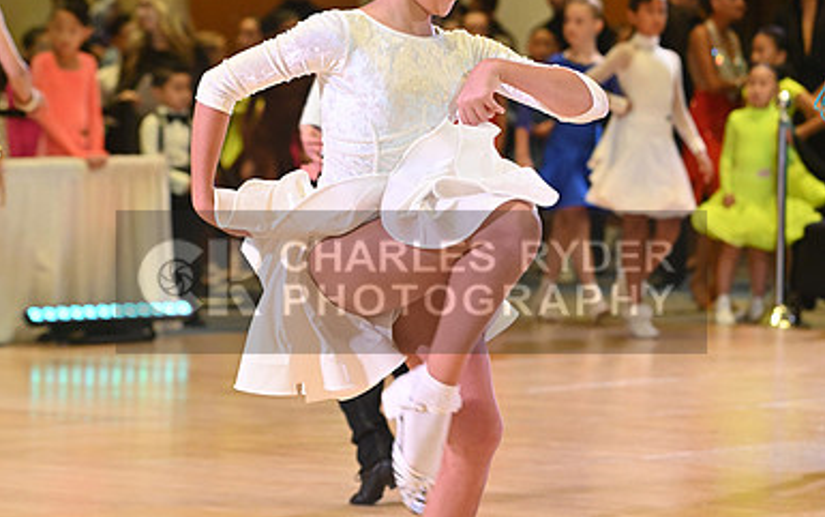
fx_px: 4319
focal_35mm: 192
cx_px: 412
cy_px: 283
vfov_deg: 6.8
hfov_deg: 10.9
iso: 4000
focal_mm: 125
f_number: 5.6
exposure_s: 1/400
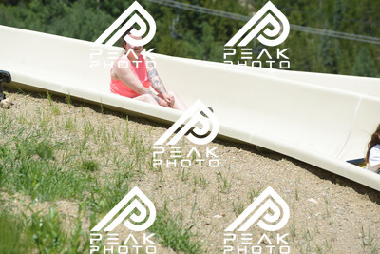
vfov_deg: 7.0
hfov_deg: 10.5
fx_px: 2059
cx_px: 190
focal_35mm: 195
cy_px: 127
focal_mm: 195
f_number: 6.3
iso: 400
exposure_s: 1/1250
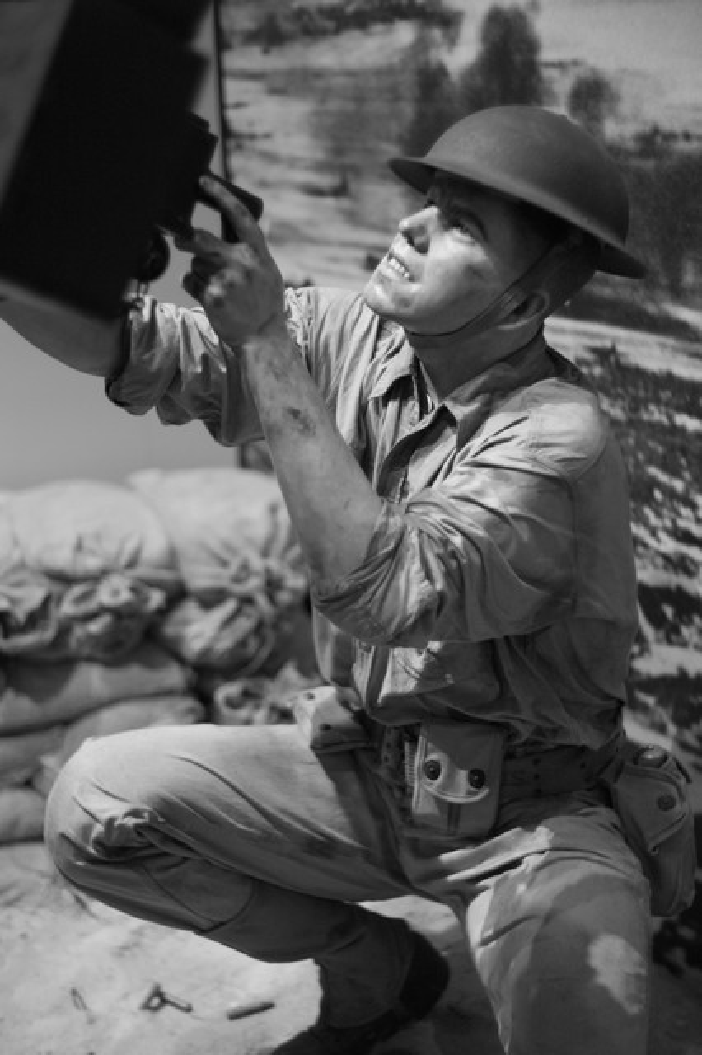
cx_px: 351
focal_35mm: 50
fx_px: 1464
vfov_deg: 39.6
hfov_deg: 27.0
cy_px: 528
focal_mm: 50
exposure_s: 1/125
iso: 2500
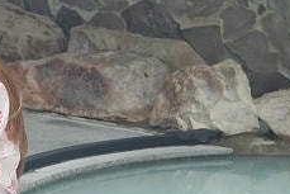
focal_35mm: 157
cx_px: -109
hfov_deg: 12.6
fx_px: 1265
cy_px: 68
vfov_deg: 8.8
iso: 200
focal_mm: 30
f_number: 4
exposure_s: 1/160
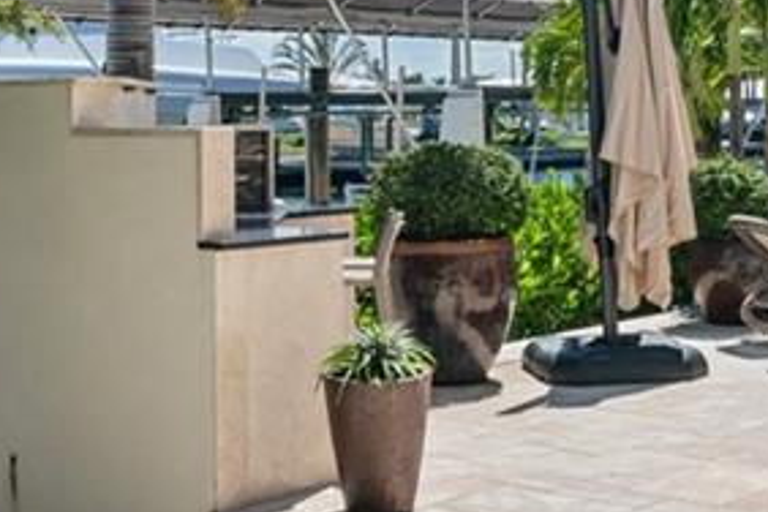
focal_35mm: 69
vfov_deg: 19.5
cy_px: 99
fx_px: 1472
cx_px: 479
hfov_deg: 29.1
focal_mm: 19
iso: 320
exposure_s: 1/160
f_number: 10
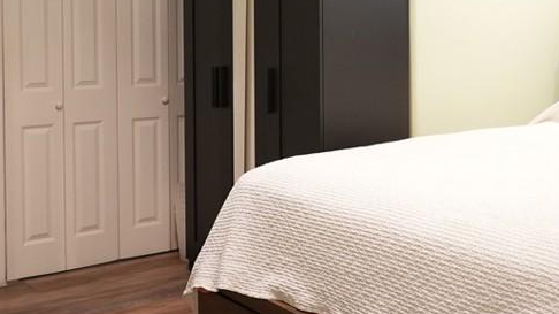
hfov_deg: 39.0
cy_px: 50
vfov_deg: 22.2
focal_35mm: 53
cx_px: 334
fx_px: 785
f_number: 4
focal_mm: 24
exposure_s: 1/160
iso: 4000
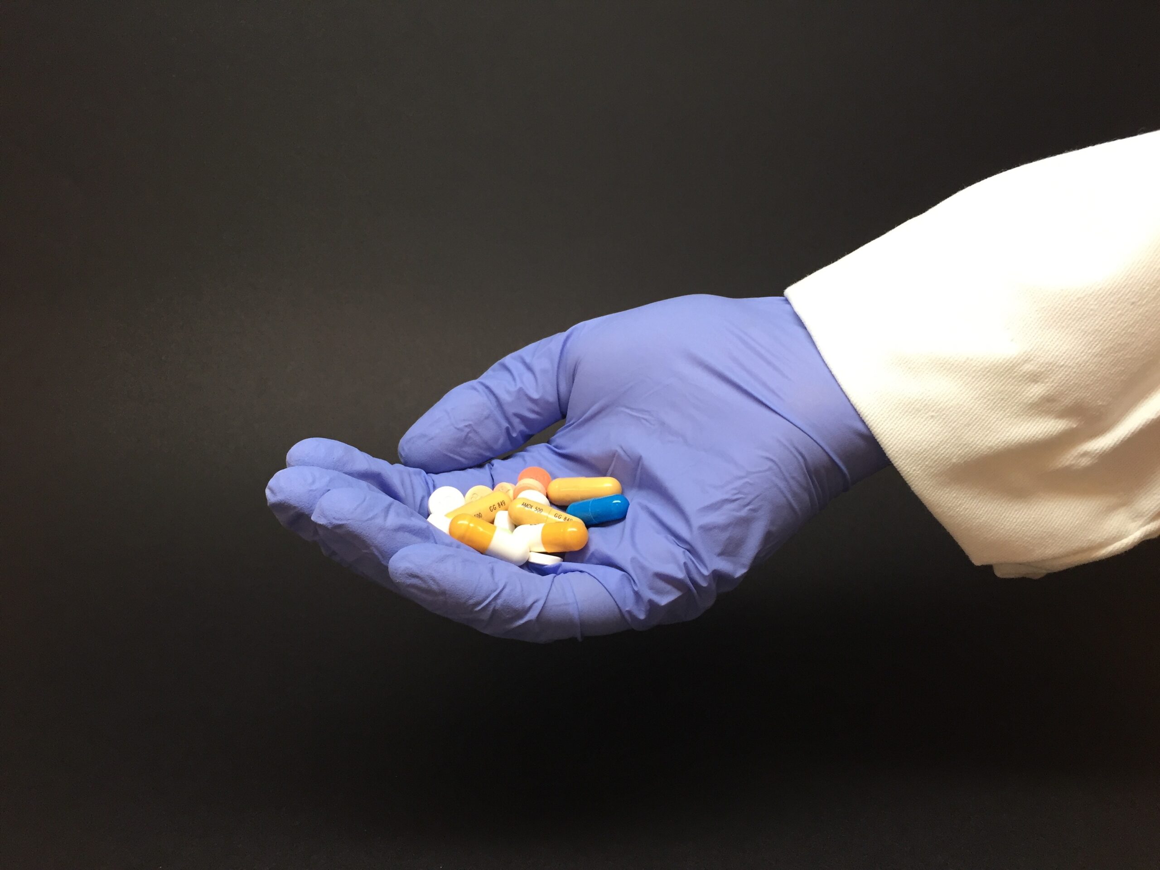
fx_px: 972
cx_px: 580
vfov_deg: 48.2
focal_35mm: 29
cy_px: 435
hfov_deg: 61.7
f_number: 2.2
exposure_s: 1/30
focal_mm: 4.15
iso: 40
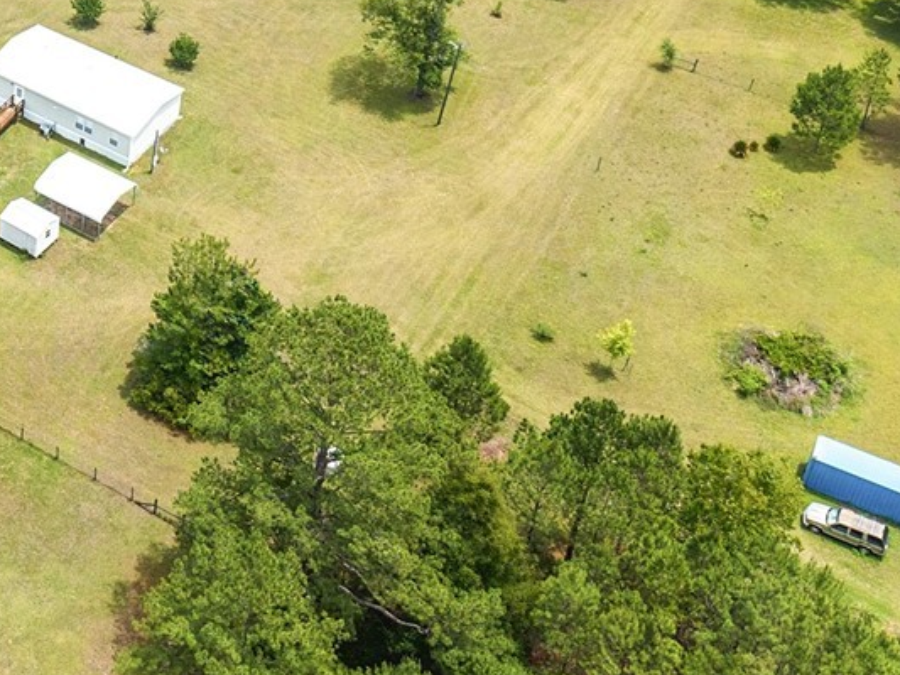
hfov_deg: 24.5
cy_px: -62
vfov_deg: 19.6
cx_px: -174
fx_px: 1872
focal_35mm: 72
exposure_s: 1/1600
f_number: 1.8
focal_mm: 8.67
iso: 100
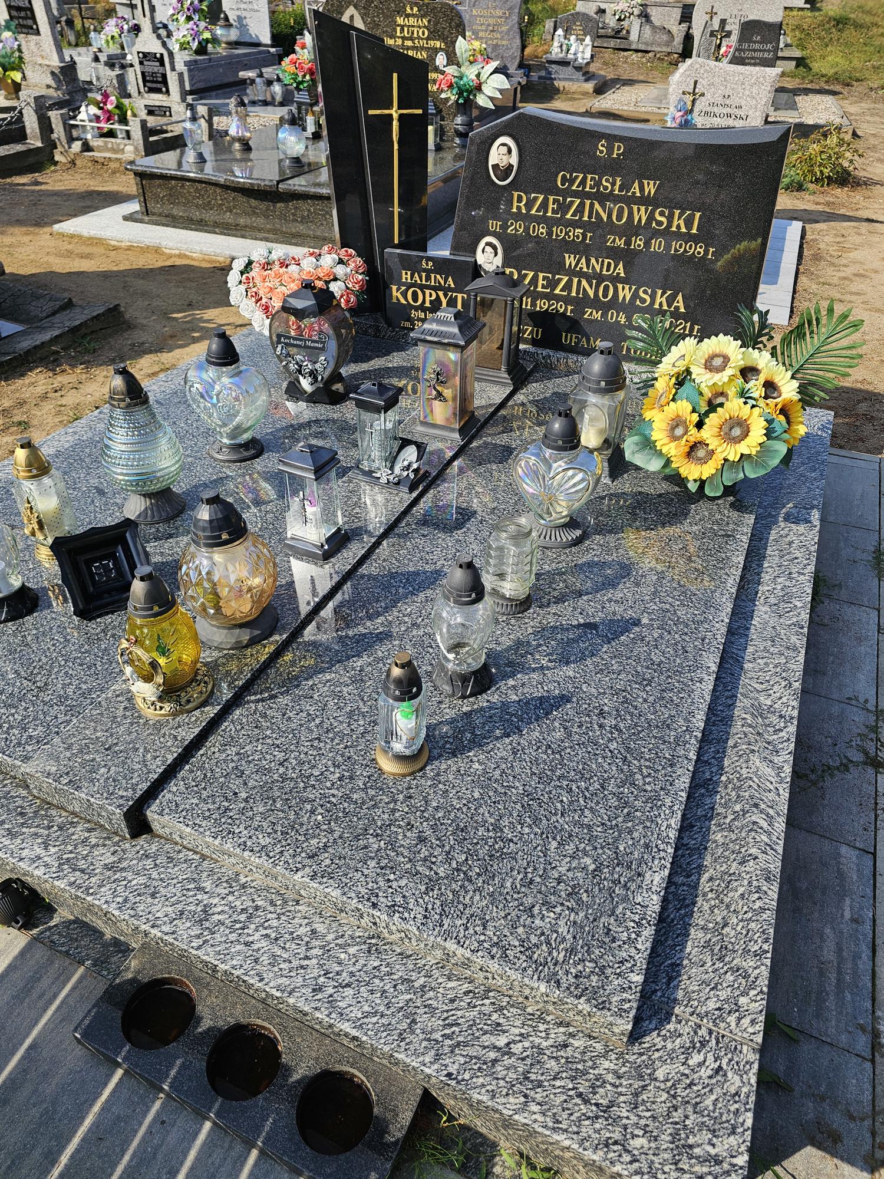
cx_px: 442
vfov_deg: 73.9
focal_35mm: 23
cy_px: 590
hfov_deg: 58.9
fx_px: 783
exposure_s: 1/585
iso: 12
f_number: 1.7
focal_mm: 6.3
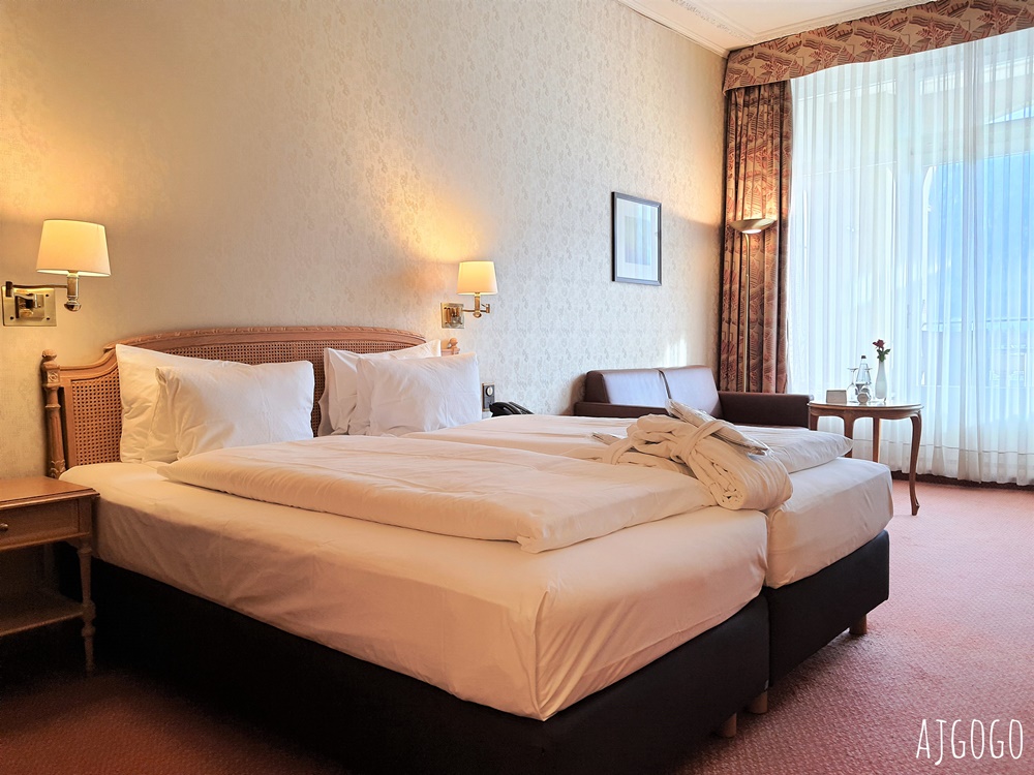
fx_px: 777
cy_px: 388
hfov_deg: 67.3
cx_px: 517
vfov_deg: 53.1
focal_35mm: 26
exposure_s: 1/100
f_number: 1.7
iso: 80
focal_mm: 4.32
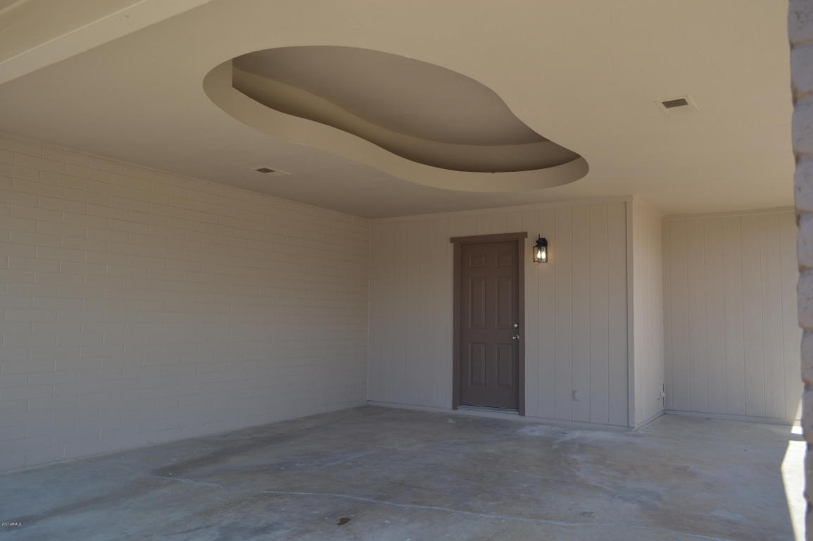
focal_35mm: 27
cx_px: 406
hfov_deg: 67.4
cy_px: 270
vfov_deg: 47.9
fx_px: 609
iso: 100
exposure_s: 1/320
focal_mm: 18
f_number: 3.5
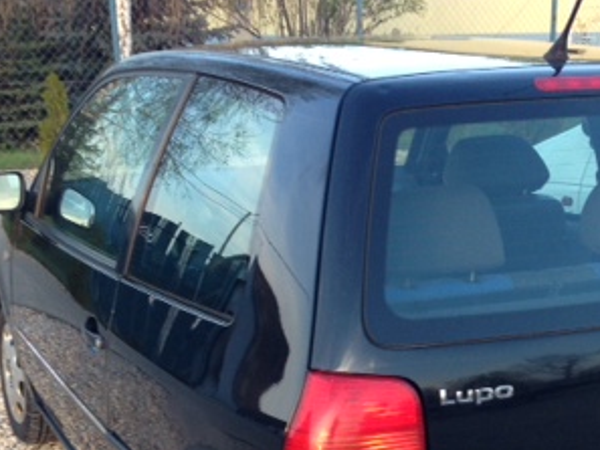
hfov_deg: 27.3
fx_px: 1231
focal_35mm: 71
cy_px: 440
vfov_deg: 20.2
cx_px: 382
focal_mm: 4.13
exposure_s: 1/60
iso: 64
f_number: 2.4
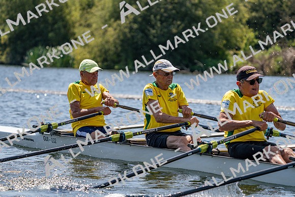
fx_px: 1639
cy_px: 98
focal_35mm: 200
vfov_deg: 6.9
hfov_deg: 10.3
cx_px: 148
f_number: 5.6
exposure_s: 1/2000
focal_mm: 200
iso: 250
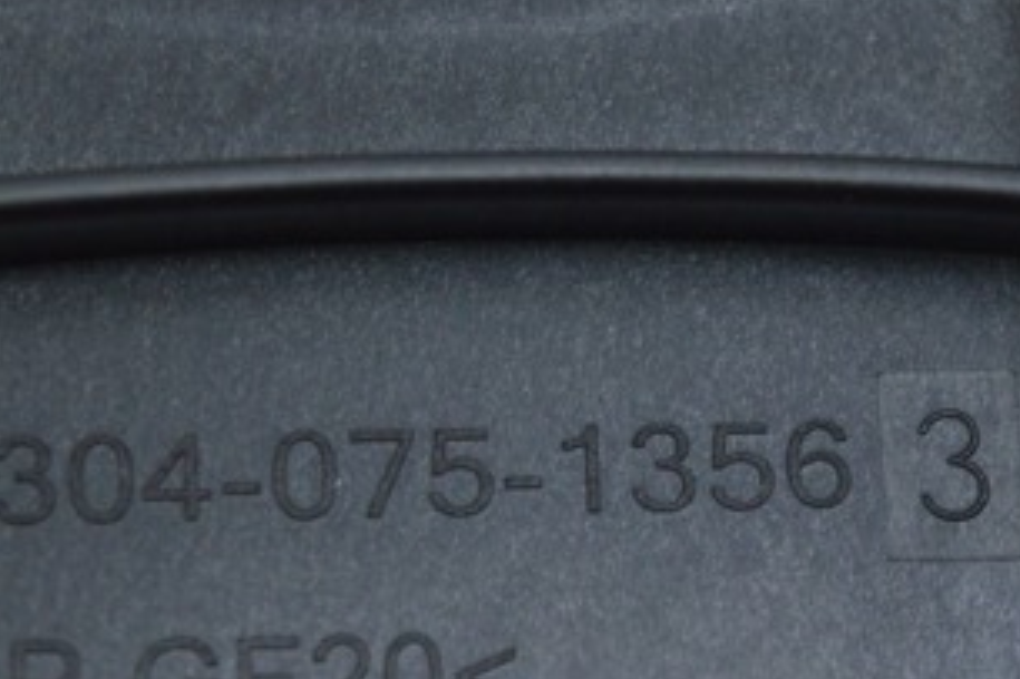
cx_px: 425
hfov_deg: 11.9
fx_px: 4900
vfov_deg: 7.9
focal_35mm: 173
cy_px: 620
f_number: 5.6
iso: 400
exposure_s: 1/40
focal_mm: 55
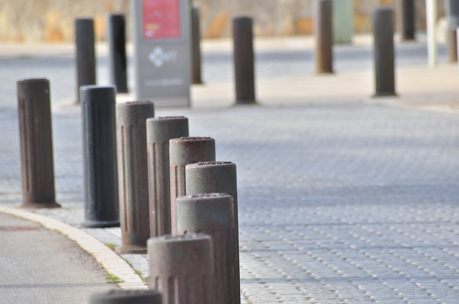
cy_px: 152
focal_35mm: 450
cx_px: 230
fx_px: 5730
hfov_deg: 4.6
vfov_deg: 3.0
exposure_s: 1/500
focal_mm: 300
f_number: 6.7
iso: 360
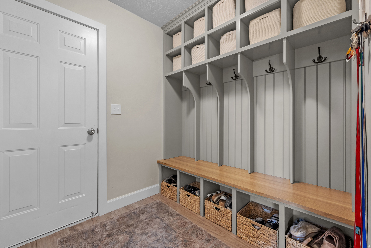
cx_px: 186
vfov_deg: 77.4
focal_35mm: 15
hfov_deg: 100.4
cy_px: 124
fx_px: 155
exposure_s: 1.6
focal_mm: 15
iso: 500
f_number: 8
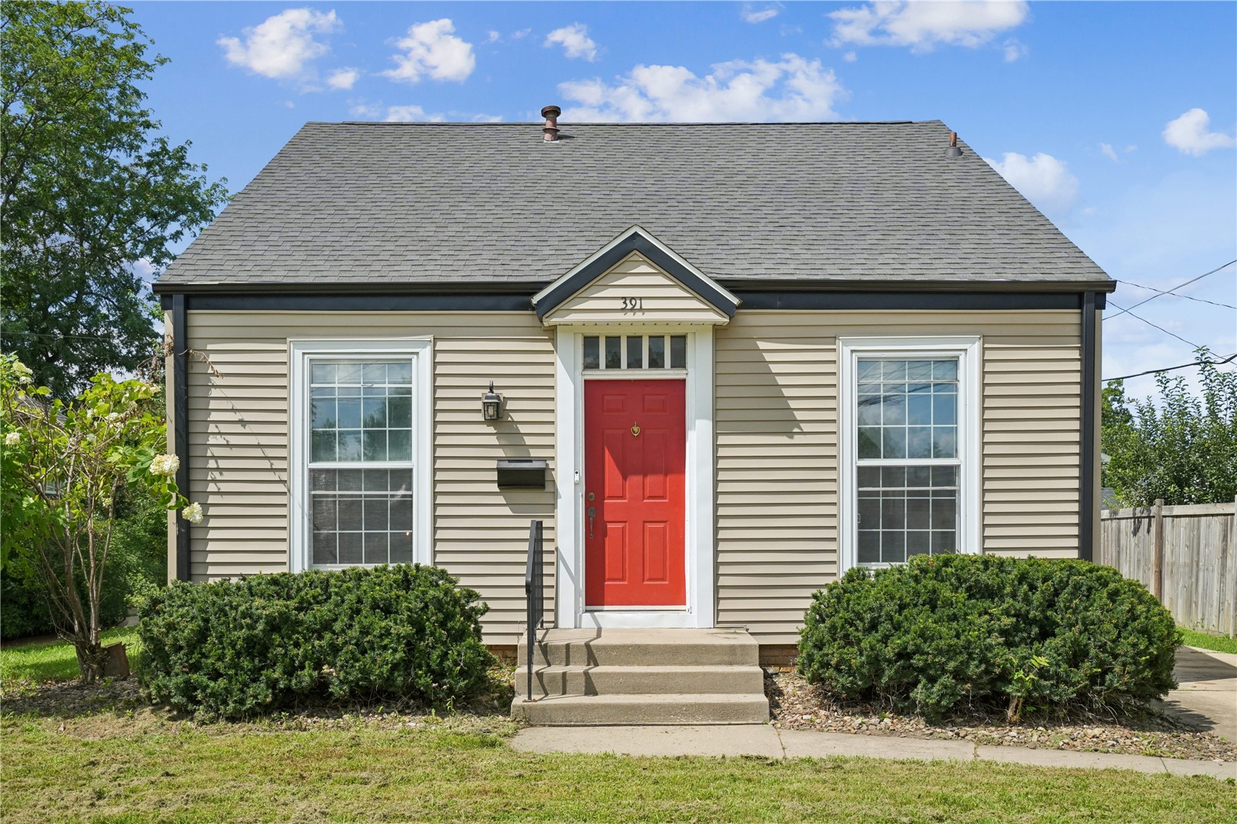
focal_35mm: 34
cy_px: 412
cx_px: 618
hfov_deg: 55.8
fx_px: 1168
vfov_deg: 38.9
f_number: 8
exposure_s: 1/2500
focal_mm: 34
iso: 800
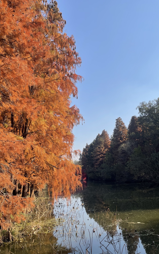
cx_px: 90
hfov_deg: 44.4
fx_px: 194
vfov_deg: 66.5
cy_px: 129
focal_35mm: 28
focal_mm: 4.2
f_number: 1.6
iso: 32
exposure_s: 1/2959
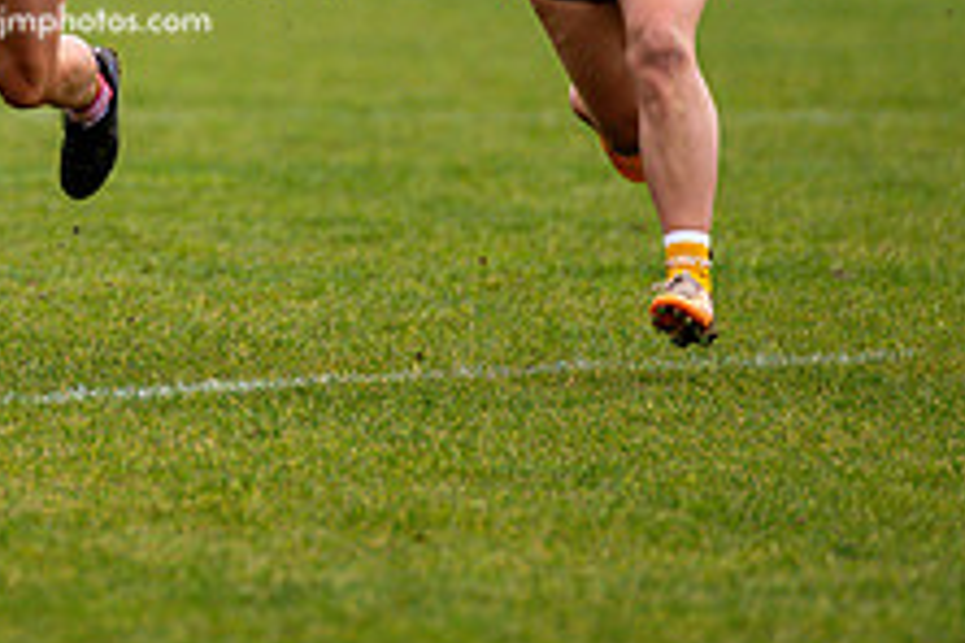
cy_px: -159
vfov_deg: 1.8
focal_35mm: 784
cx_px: 52
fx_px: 21014
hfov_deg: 2.6
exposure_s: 1/640
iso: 1800
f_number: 2.8
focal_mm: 300
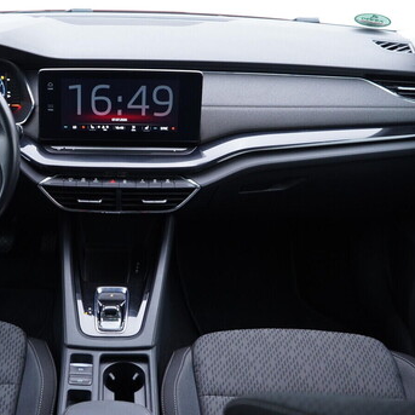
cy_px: 201
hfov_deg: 33.9
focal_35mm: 49
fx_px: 665
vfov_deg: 34.7
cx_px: 97
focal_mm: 24
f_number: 2.8
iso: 400
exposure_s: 1/40
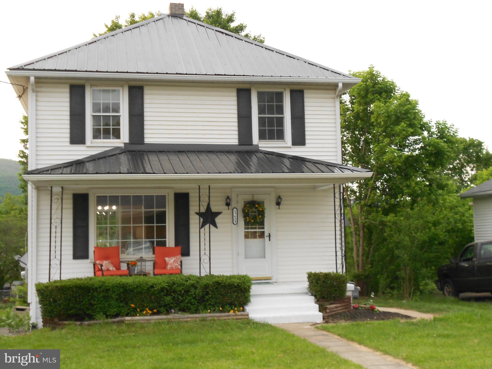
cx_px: 246
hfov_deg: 38.9
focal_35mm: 49
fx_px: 696
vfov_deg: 29.7
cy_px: 184
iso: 200
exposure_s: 1/60
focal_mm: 8.8
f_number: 4.5
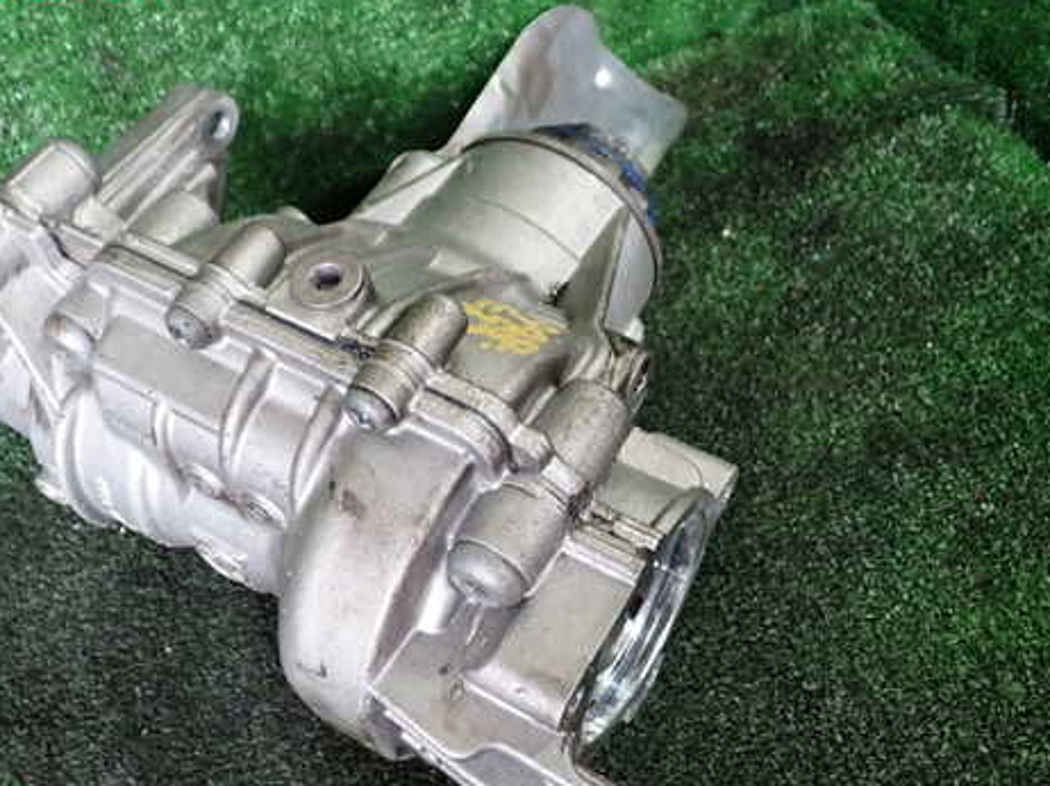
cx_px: 420
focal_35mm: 39
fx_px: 1182
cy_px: 466
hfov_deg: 47.6
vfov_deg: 36.7
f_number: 2.3
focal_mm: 5.4
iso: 250
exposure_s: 1/30
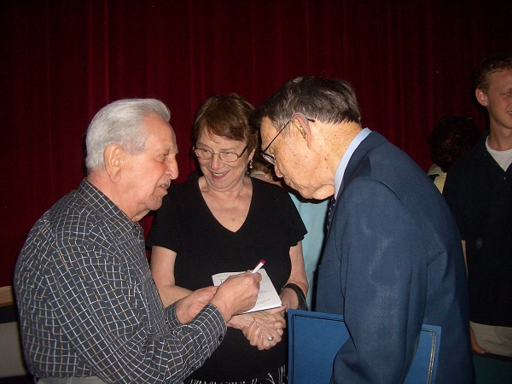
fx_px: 518
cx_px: 256
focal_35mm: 35
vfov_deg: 40.7
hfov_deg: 52.6
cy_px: 192
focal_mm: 5.8
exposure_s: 1/60
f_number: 2.6
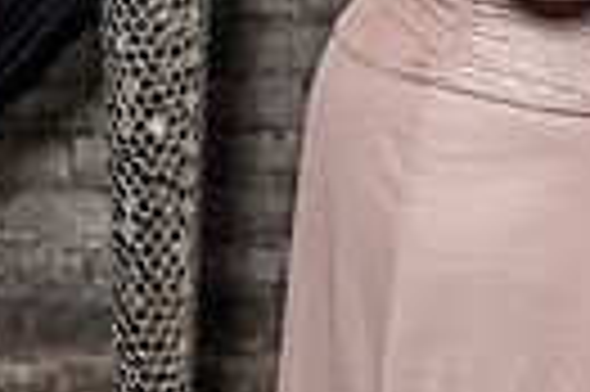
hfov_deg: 6.4
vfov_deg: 4.4
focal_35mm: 310
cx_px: 1275
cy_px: -358
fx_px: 5074
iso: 200
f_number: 5.6
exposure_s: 1/200
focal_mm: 70
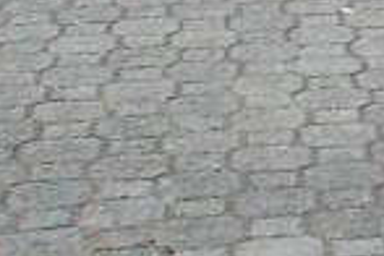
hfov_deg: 8.7
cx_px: 852
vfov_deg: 6.1
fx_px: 2346
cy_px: -274
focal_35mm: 220
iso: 80
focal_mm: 6.9
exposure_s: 1/100
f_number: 9.8
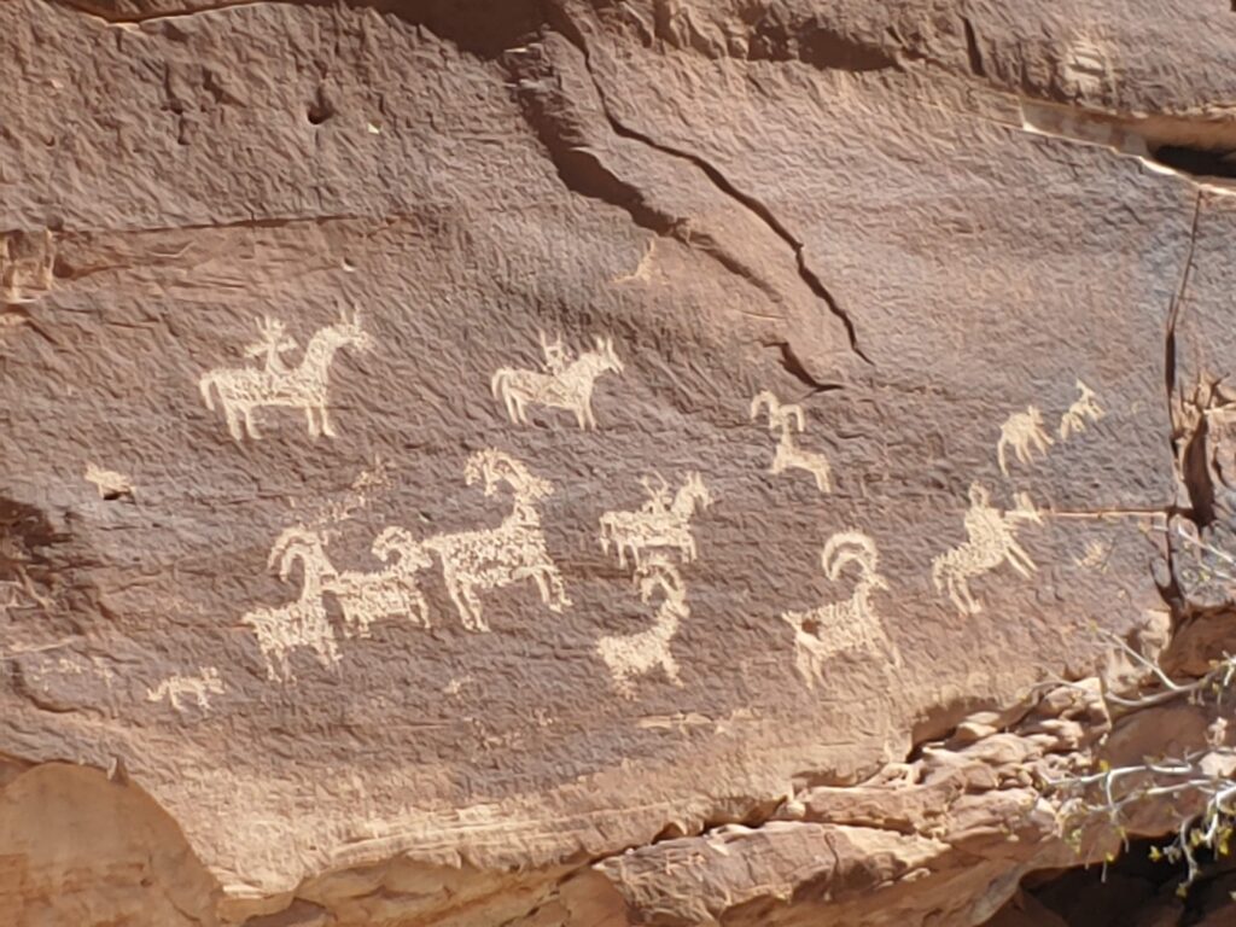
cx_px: 618
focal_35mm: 135
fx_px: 4820
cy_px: 464
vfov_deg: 11.0
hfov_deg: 14.6
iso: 50
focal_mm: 4.23
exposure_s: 1/1818
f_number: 1.5
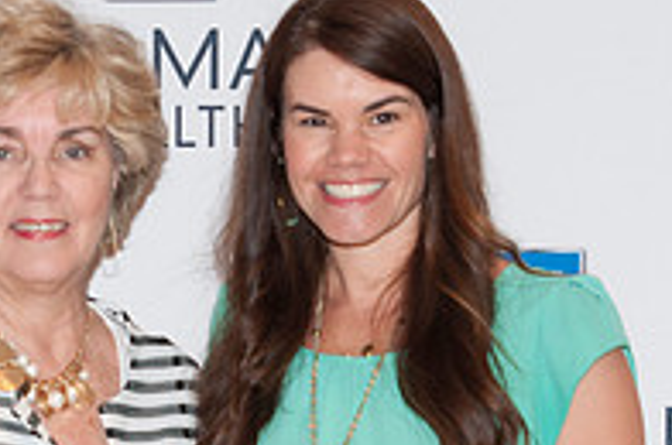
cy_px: 573
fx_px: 3969
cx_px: 31
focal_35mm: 213
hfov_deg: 9.6
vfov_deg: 6.4
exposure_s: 1/50
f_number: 5.6
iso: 400
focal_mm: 48
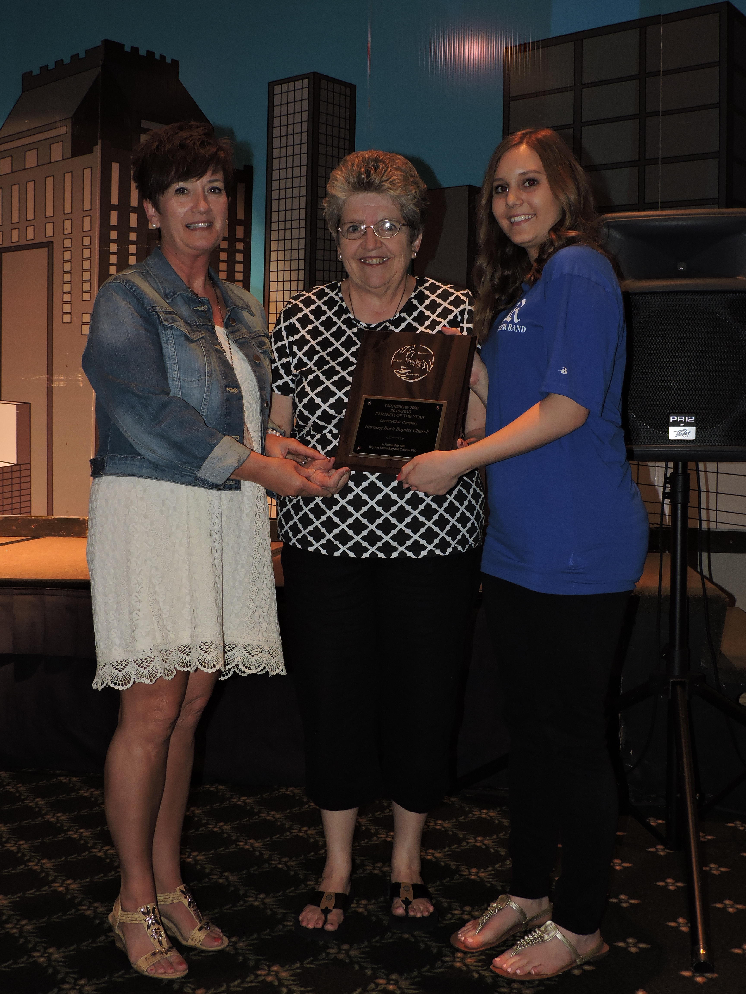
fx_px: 1149
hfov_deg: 36.0
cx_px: 373
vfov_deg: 46.8
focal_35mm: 40
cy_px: 497
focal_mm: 7.1
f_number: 3.3
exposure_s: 1/30
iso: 200
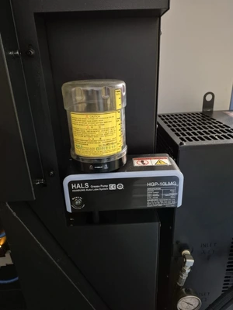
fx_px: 206
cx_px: 116
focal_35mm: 23
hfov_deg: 58.9
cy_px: 155
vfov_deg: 73.9
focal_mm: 5.4
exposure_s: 1/40
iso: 1600
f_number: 1.8
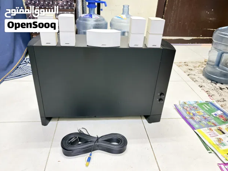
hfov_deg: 65.3
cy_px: 86
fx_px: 178
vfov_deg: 51.4
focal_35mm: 27
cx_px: 114
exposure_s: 1/24
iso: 1000
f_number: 1.6
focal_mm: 5.96
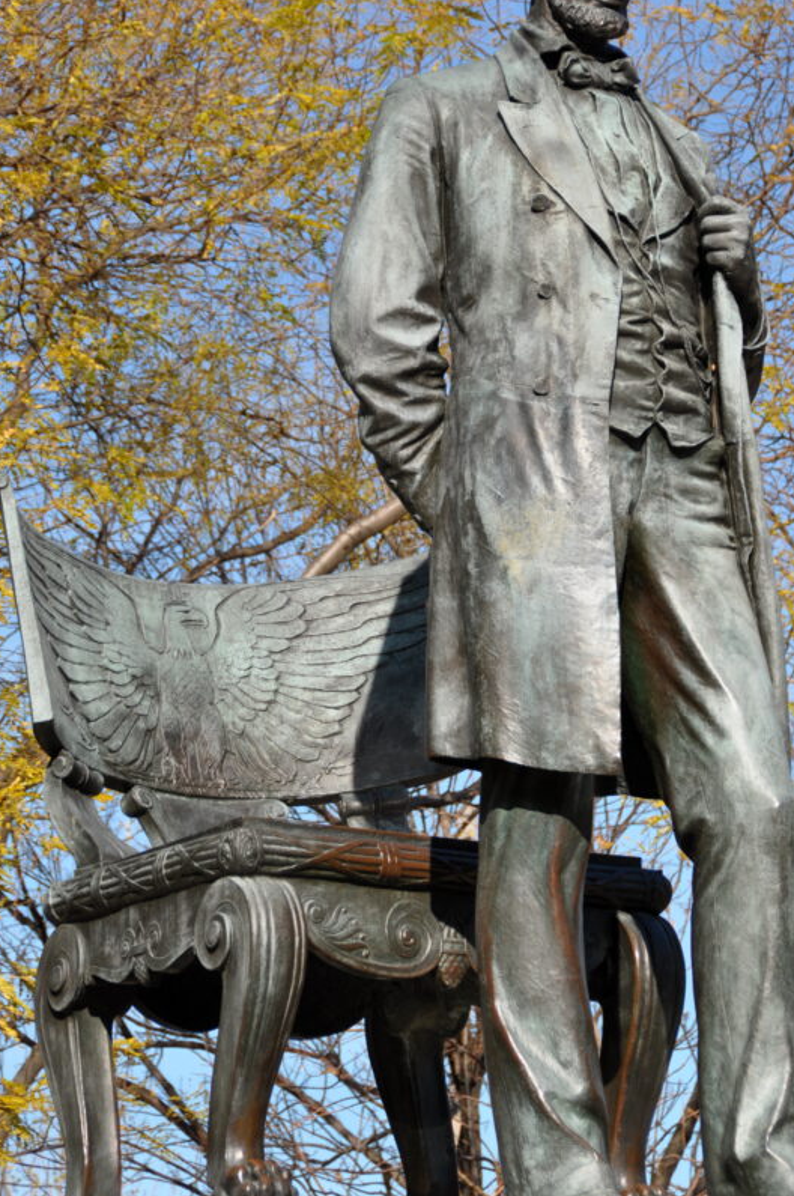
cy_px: 524
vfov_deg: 11.2
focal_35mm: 184
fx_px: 6091
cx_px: 417
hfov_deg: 7.5
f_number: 7.1
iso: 200
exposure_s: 1/800
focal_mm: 95
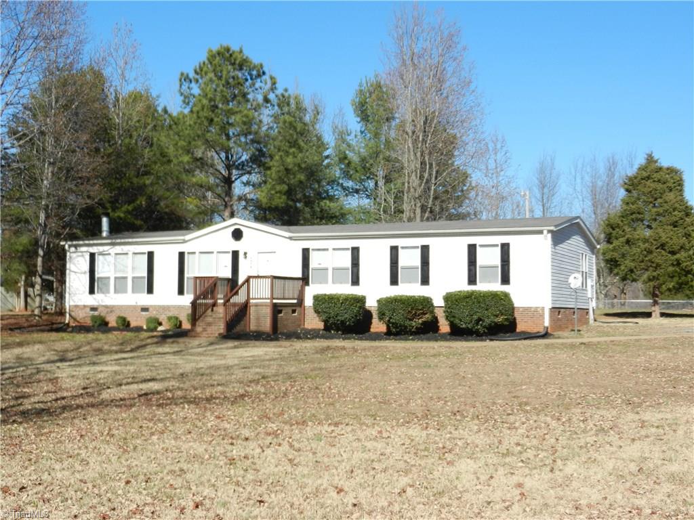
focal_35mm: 45
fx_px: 902
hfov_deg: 42.1
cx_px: 347
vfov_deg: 32.2
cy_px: 260
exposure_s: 1/1000
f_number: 4.2
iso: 160
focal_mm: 8.2
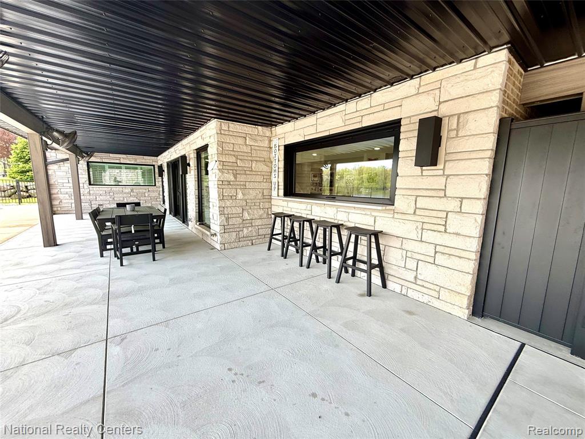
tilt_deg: -7.8
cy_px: 220
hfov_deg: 102.1
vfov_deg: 85.7
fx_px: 237
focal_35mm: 14
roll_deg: -0.3
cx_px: 292
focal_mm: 2.22
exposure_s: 1/154
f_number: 2.2
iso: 50
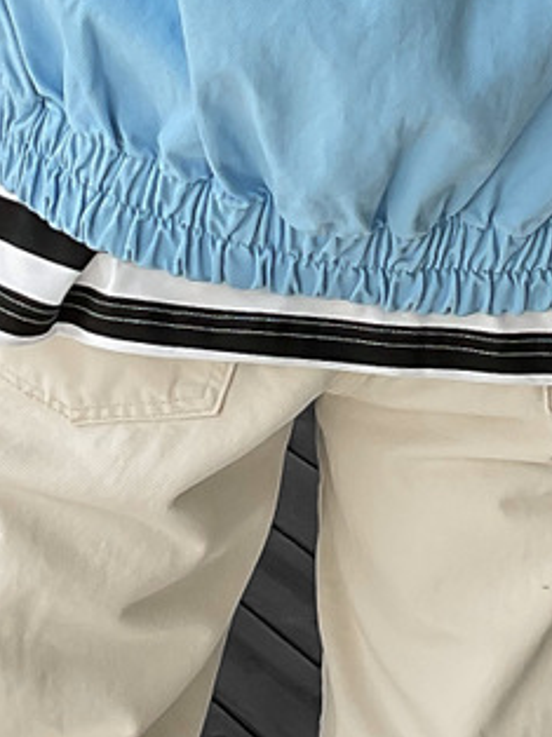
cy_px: 289
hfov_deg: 10.0
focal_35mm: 148
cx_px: 317
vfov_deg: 13.3
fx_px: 3151
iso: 16
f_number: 1.8
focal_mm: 3
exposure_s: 1/350
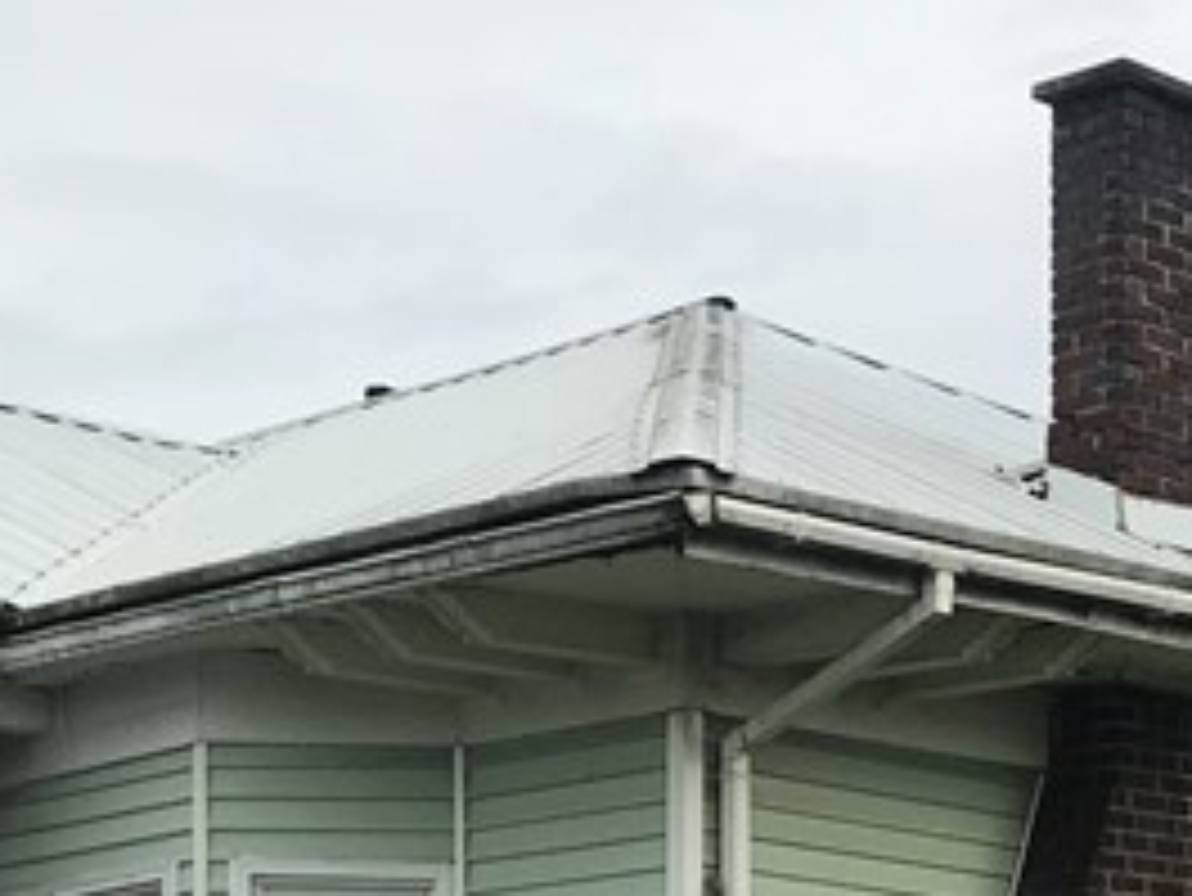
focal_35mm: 108
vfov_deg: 13.1
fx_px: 3721
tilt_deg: +1.8
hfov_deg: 18.2
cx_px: 702
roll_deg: -0.2
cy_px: 1256
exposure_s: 1/1212
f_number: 1.8
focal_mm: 3.99
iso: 20
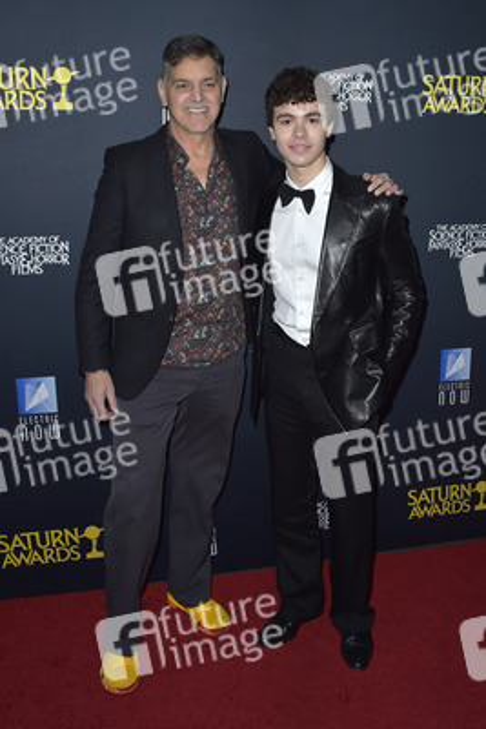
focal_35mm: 32
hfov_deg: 41.1
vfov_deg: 58.7
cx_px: 243
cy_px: 364
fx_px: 647
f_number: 6.3
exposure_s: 1/250
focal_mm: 32
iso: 250
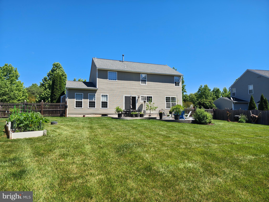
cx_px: 134
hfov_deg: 71.6
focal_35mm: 24
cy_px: 101
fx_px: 187
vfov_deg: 56.8
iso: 100
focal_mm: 5.41
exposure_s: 1/387
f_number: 1.8
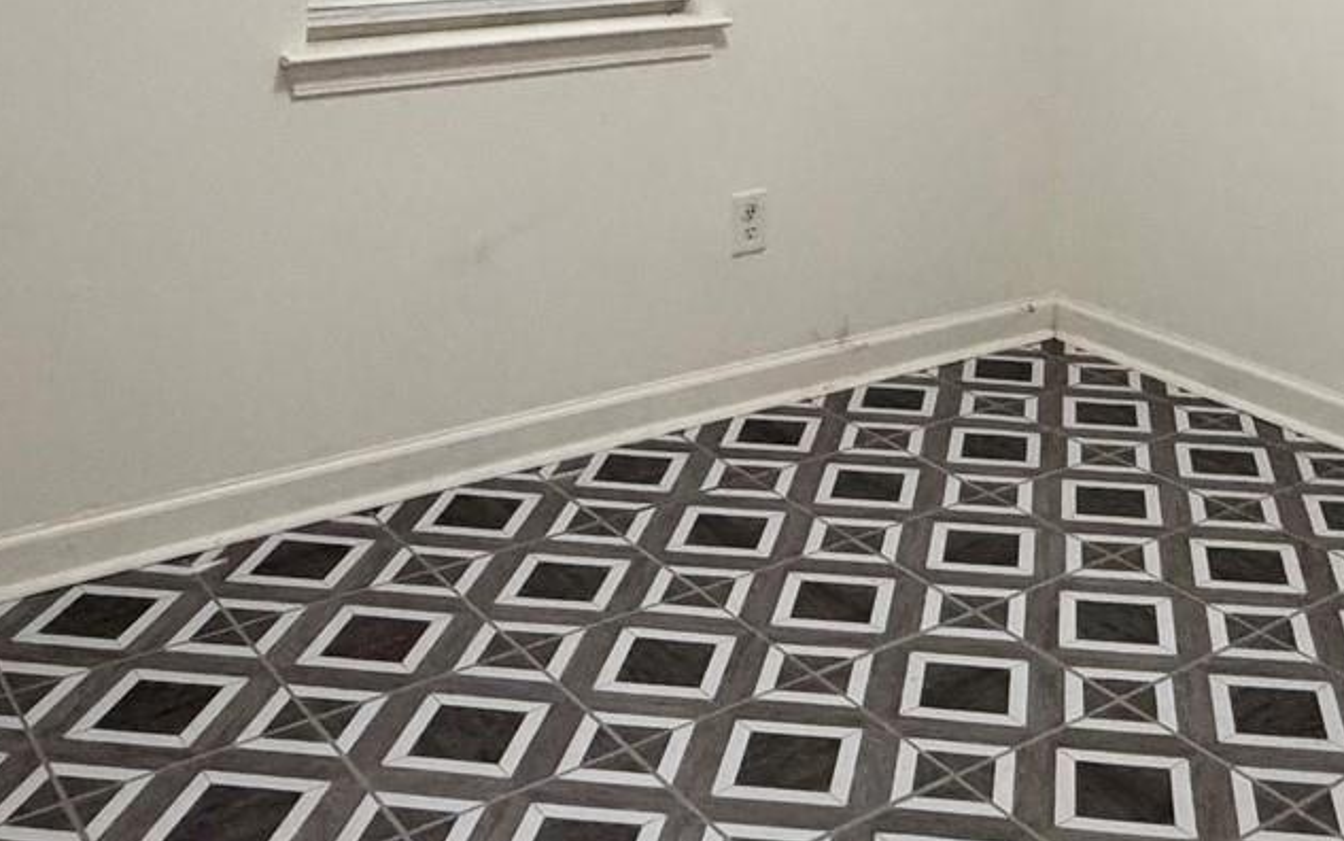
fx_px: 1759
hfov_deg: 41.3
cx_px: 902
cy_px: -246
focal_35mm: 48
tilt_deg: +0.7
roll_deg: -1.1
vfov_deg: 23.7
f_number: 2.2
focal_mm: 2.22
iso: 500
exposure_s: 1/60
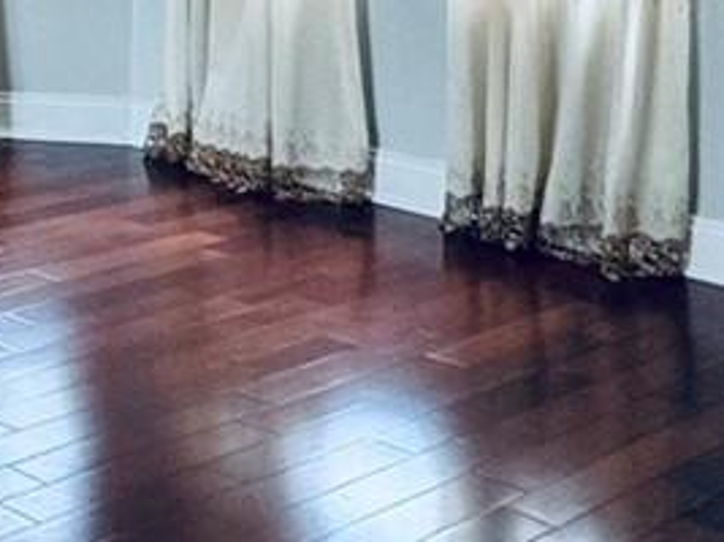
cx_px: -344
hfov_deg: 20.2
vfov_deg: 16.5
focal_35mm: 84
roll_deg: -1.0
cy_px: -173
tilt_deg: -2.9
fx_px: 1756
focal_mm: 2.22
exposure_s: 1/60
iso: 200
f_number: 2.2
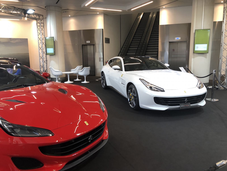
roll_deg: -0.4
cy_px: 86
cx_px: 114
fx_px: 184
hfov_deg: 63.4
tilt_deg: -10.6
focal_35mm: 28
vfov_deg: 49.7
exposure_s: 1/25
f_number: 1.8
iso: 32
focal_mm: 3.99
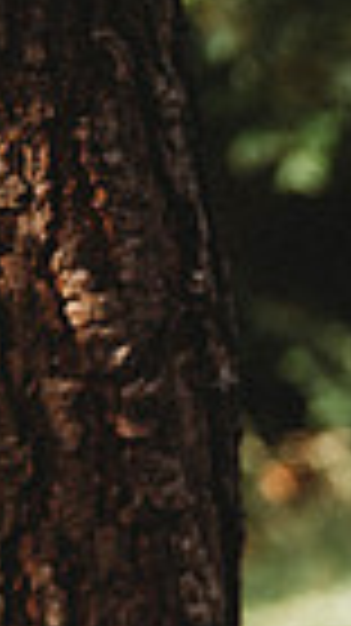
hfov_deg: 4.7
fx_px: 3978
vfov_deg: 8.8
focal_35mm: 240
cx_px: 1197
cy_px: 849
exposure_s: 1/250
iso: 100
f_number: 2.8
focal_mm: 55
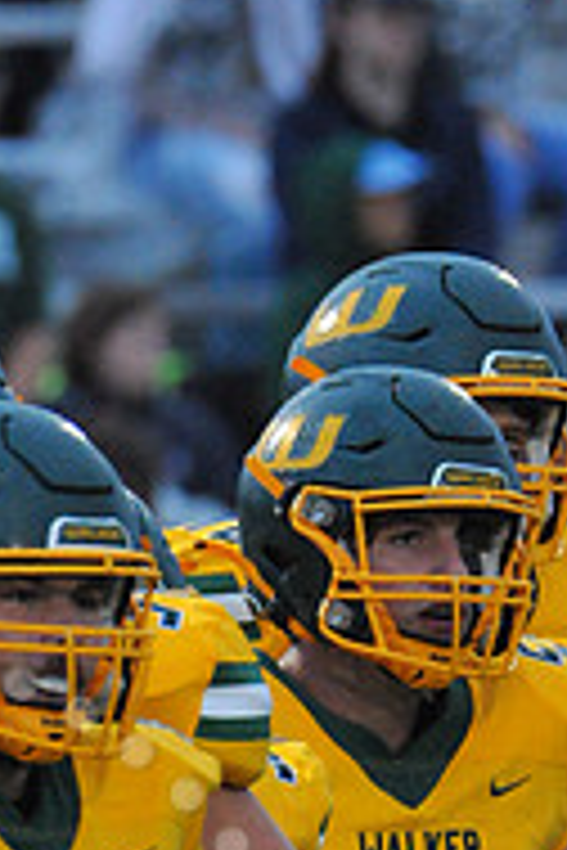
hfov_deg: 0.7
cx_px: -184
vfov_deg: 1.1
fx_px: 43537
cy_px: 1165
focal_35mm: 1843
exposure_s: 1/200
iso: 6400
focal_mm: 600
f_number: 11
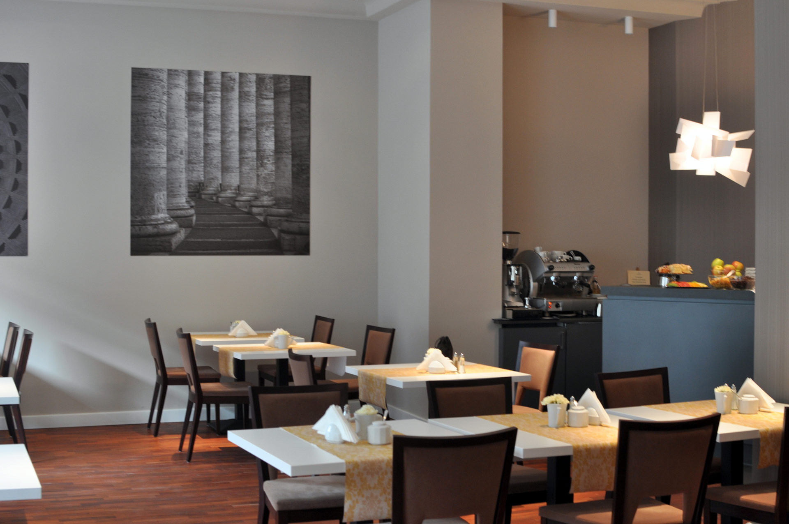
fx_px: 1149
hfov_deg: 37.9
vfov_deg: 25.7
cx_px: 394
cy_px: 262
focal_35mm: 52
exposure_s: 1/15
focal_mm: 35
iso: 250
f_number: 4.5
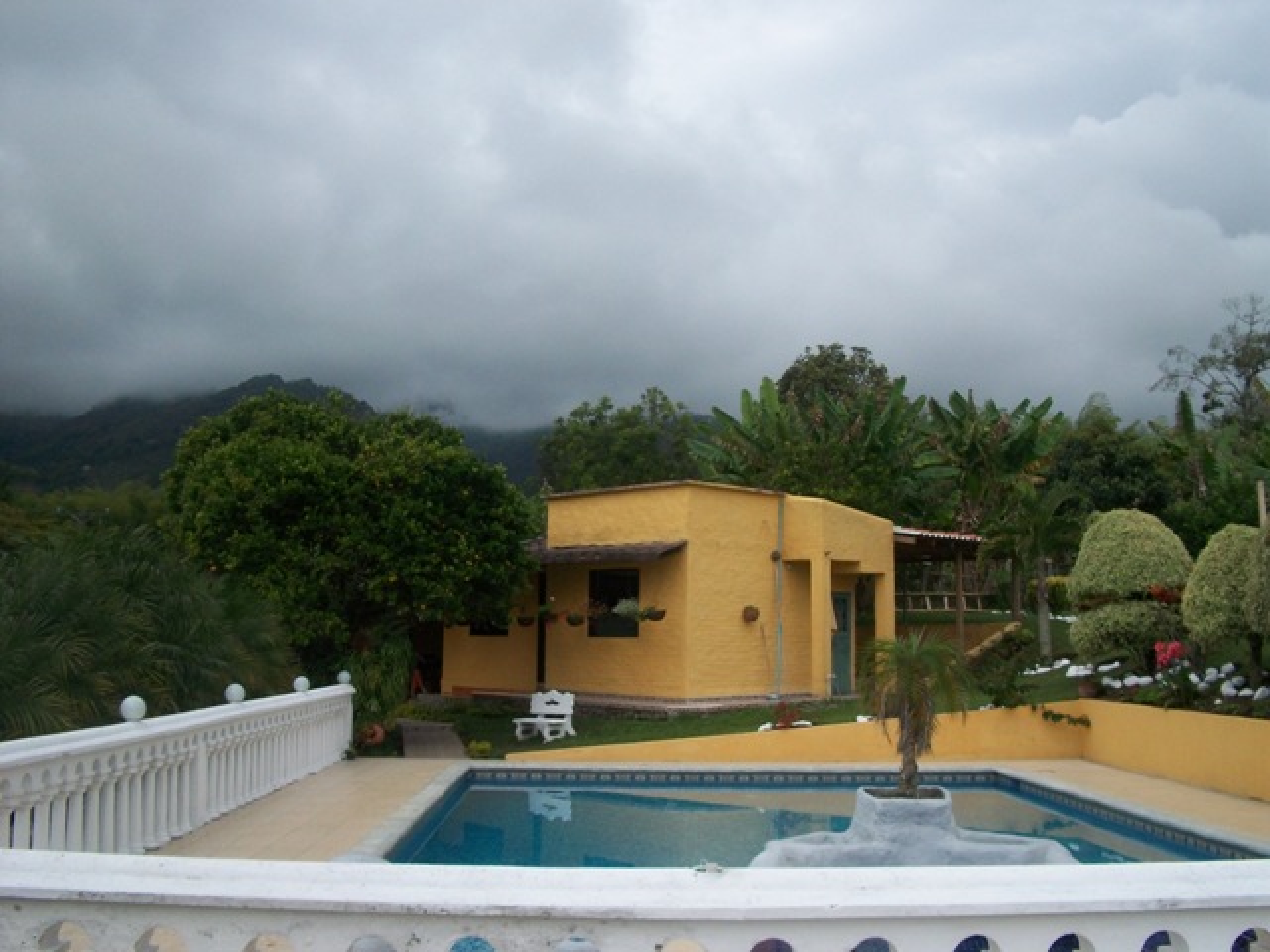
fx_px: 1174
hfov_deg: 56.8
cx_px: 635
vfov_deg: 44.2
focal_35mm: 32
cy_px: 476
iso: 80
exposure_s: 1/640
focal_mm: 5.7
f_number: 5.5
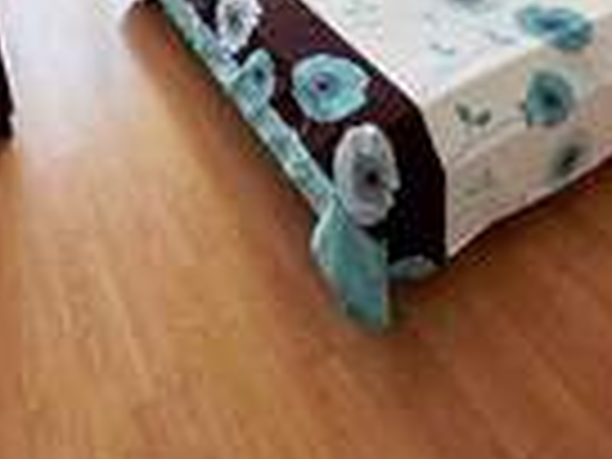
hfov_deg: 47.4
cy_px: -173
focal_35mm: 39
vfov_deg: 28.4
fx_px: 690
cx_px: 230
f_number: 2.2
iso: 40
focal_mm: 2.22
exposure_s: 1/179
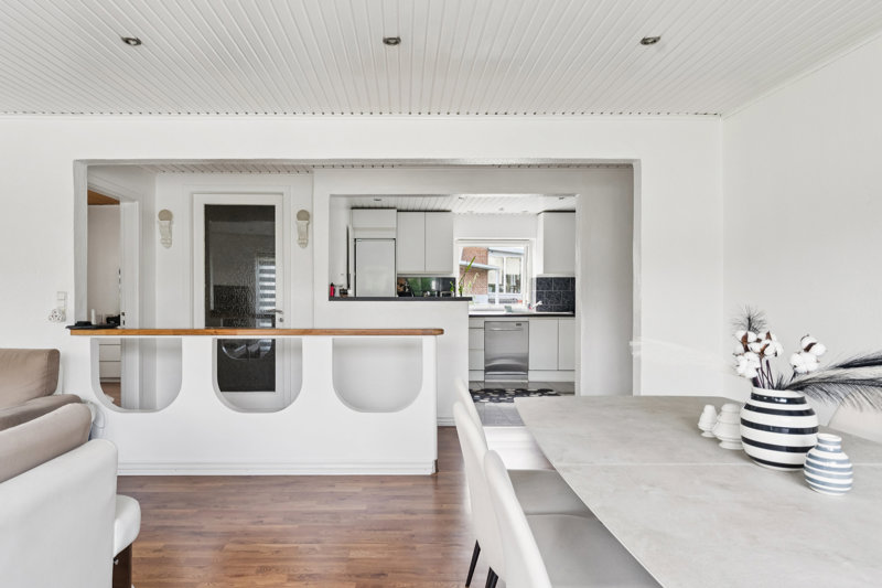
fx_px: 483
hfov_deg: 84.9
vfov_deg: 62.7
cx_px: 441
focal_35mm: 20
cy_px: 294
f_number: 7.1
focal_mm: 19.7
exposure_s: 1/40
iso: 800
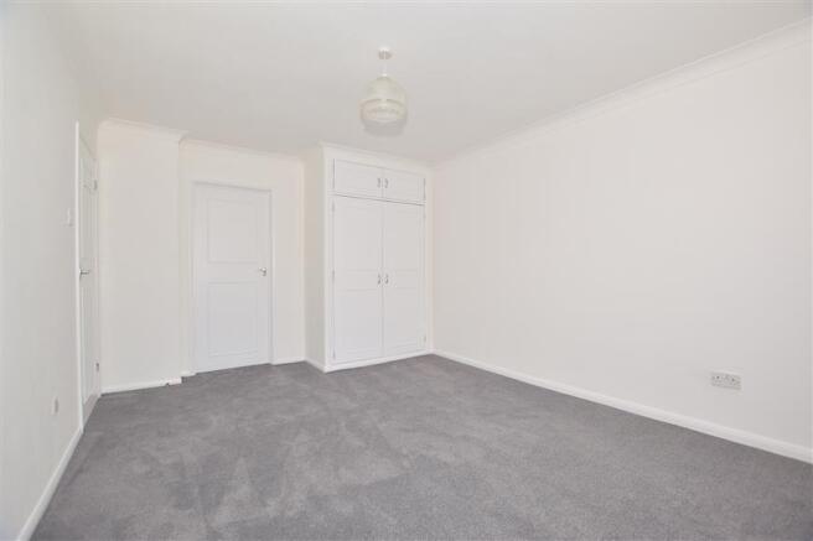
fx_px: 339
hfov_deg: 100.4
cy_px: 270
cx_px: 406
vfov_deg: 77.3
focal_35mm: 15
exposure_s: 1/50
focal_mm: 10
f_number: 5
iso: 200
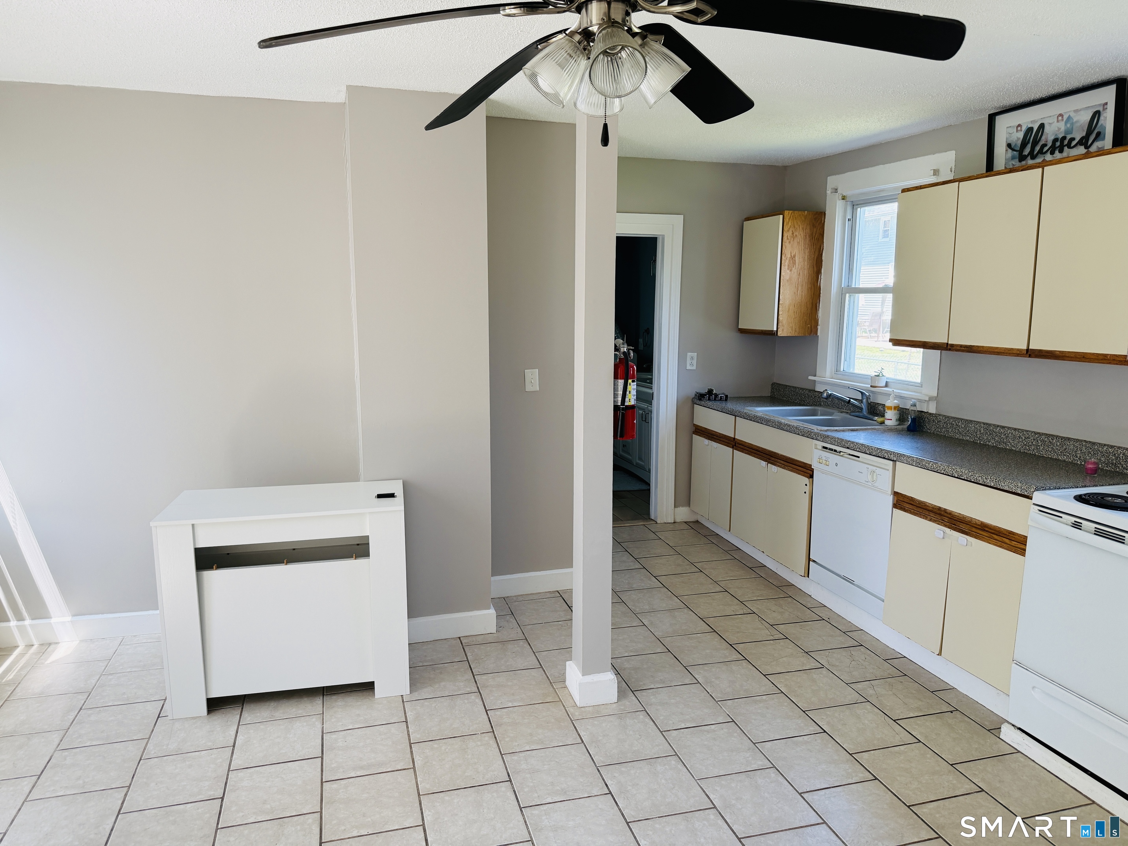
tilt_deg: -6.0
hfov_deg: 71.6
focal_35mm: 24
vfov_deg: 56.8
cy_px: 423
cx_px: 564
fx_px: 782
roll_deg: +0.4
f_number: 1.78
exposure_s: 1/234
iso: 125
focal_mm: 6.76
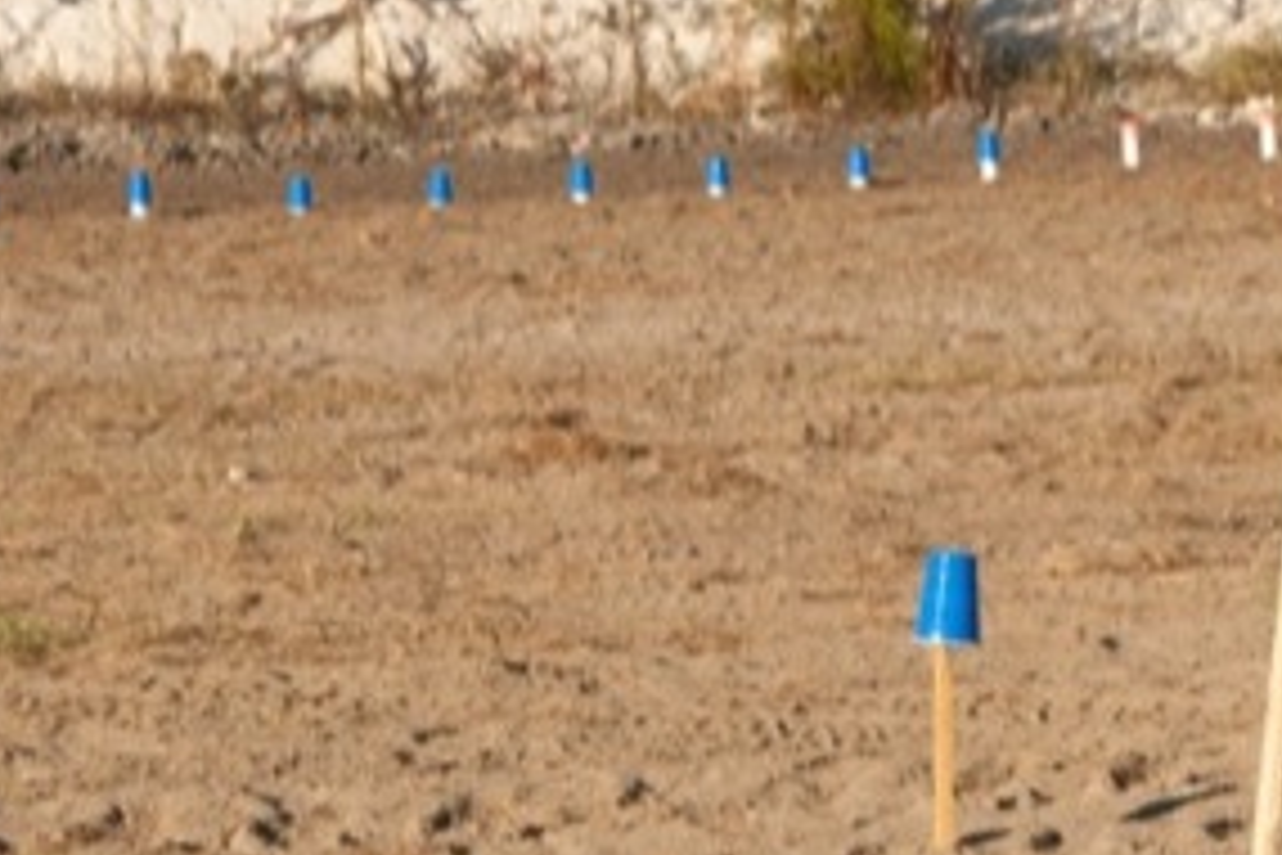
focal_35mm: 251
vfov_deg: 5.5
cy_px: 259
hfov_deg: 8.2
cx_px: 1129
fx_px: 8938
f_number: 8
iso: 200
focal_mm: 62
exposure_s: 1/320
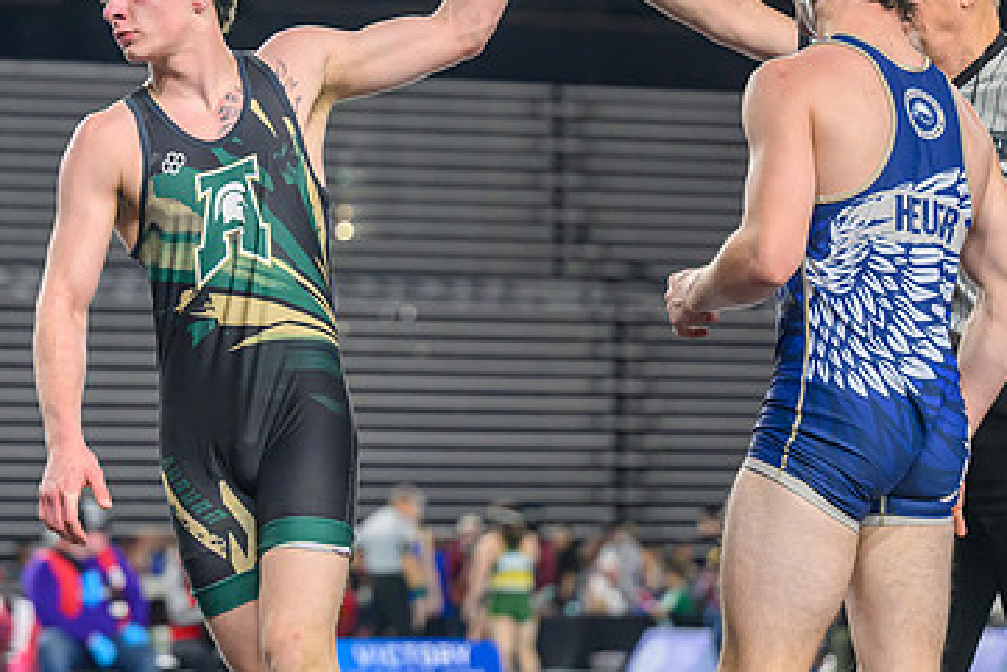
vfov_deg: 7.7
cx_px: 259
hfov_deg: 11.5
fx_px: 4981
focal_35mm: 178
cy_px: 196
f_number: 2.8
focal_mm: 92
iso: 2500
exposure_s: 1/800
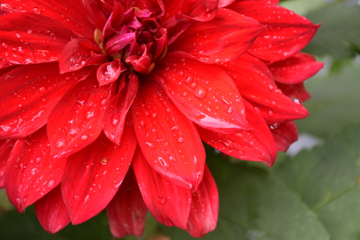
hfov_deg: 19.5
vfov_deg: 13.0
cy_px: 120
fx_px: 1050
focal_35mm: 105
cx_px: 180
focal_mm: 70
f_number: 6.3
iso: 400
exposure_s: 1/160
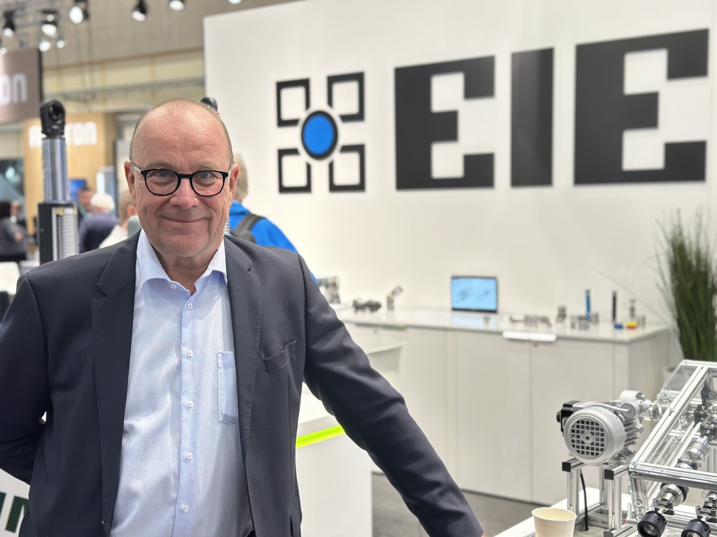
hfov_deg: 39.7
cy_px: 268
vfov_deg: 30.3
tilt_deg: -4.2
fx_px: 994
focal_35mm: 48
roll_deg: +0.3
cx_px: 358
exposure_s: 1/100
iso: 160
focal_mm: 6.86
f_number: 1.78
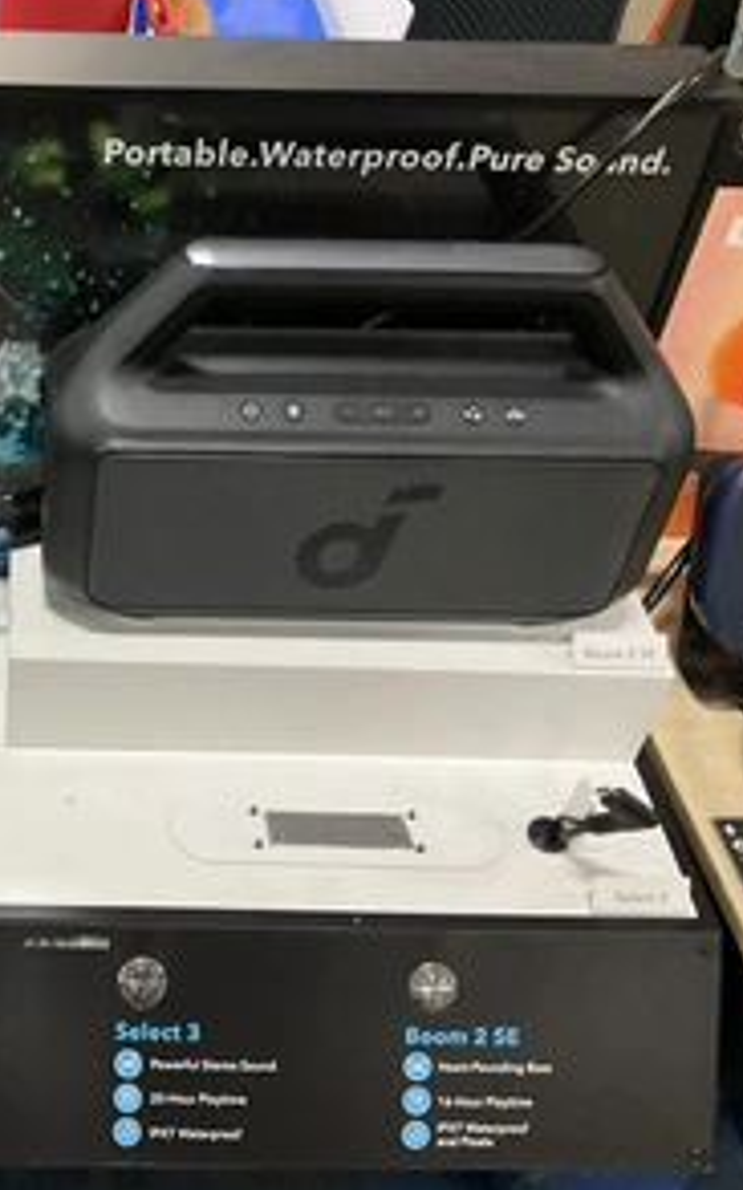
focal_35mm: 42
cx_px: 24
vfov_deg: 47.2
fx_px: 1361
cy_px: 585
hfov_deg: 28.9
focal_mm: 3
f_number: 1.8
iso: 200
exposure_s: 1/60
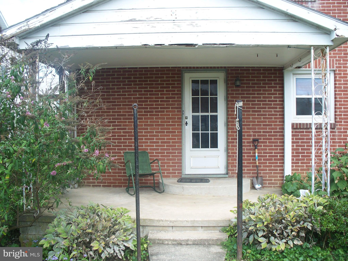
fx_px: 362
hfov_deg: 51.4
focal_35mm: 36
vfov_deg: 39.7
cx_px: 174
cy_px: 130
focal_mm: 7.54
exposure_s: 1/500
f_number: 2.8
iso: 80
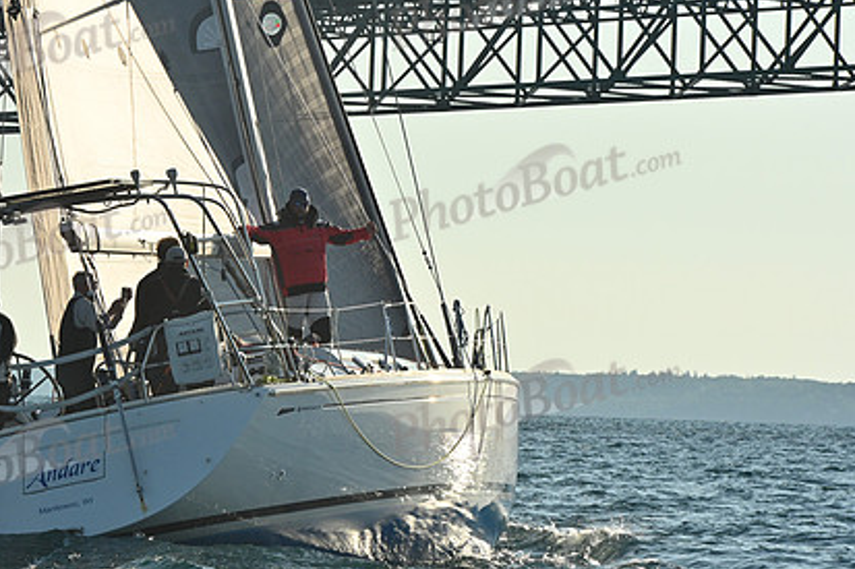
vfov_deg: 5.7
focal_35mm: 239
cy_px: 324
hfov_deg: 8.6
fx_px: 5674
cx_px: 284
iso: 800
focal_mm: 170
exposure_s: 1/1000
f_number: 16
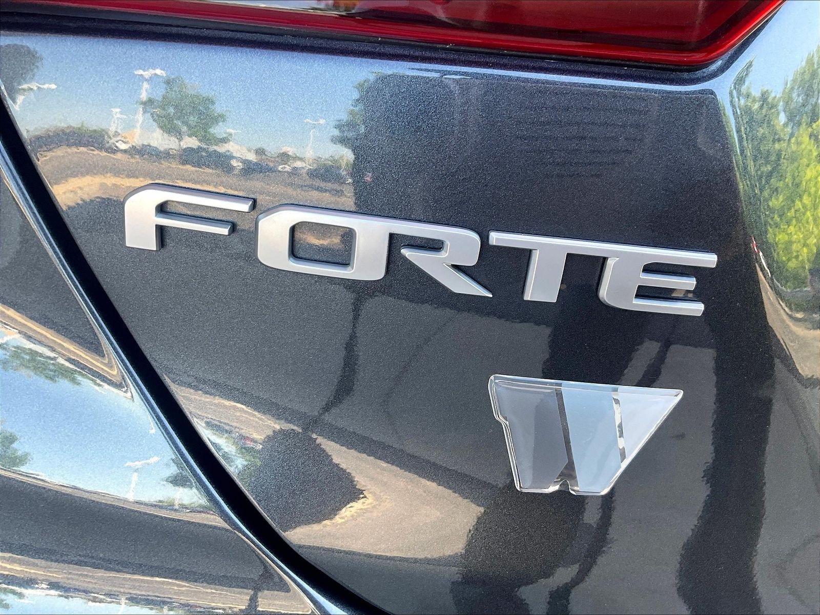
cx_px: 410
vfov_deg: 48.2
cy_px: 308
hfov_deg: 61.7
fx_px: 687
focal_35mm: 29
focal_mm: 3
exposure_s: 1/122
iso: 40
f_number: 1.8
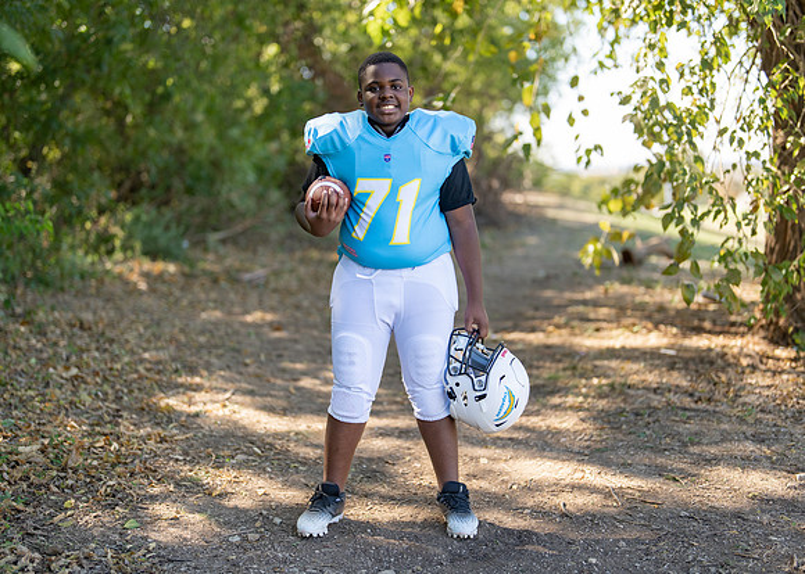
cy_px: 286
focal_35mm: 55
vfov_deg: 25.6
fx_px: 1264
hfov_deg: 35.3
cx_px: 417
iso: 100
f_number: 1.2
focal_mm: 50
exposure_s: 1/1250
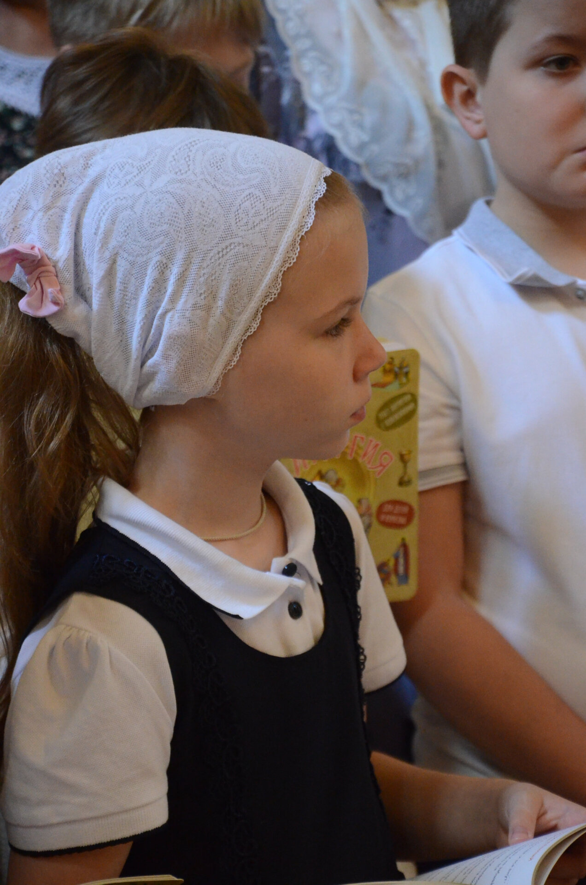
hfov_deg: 8.7
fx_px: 3862
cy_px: 442
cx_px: 293
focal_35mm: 158
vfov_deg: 13.1
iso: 4500
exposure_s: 1/50
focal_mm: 105
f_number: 5.6
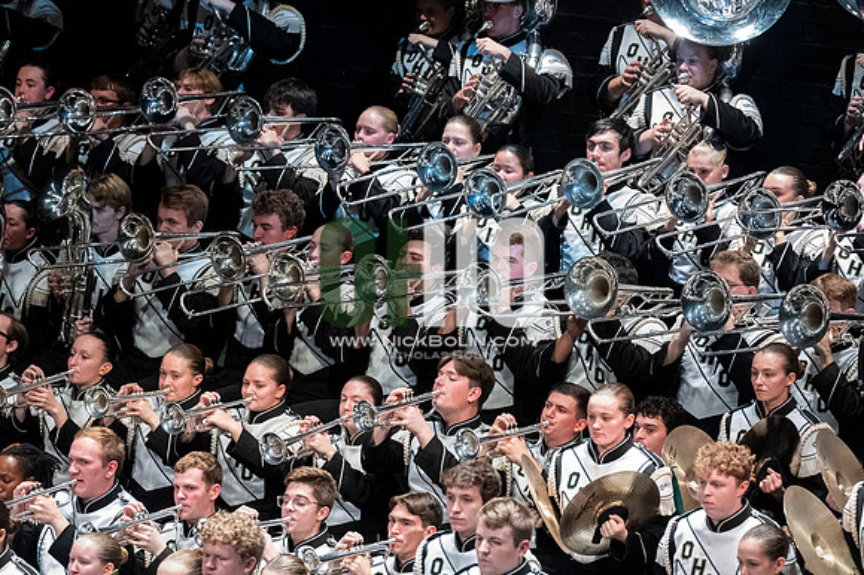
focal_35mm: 300
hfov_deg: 6.9
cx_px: 432
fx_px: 7196
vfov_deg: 4.6
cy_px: 288
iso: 4000
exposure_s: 1/500
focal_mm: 200
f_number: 4
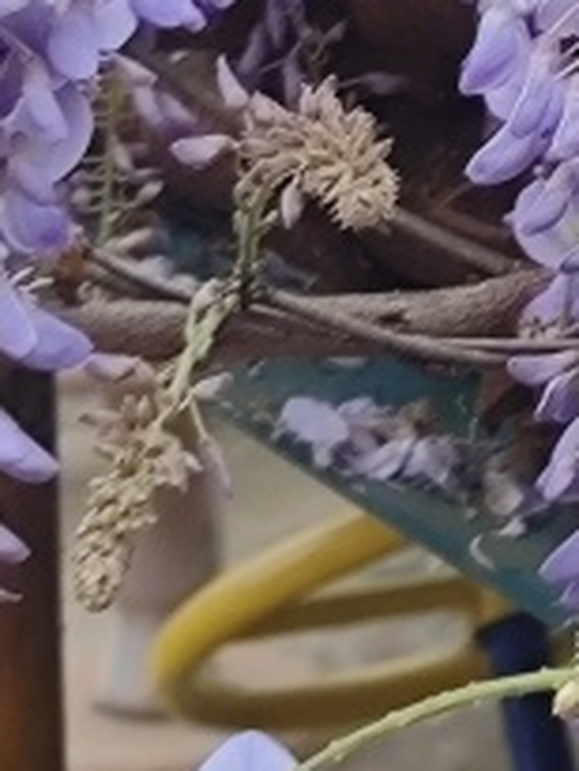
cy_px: -600
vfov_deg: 14.0
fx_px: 2785
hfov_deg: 10.2
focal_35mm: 125
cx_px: 1436
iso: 50
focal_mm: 5.26
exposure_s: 1/109
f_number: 1.65
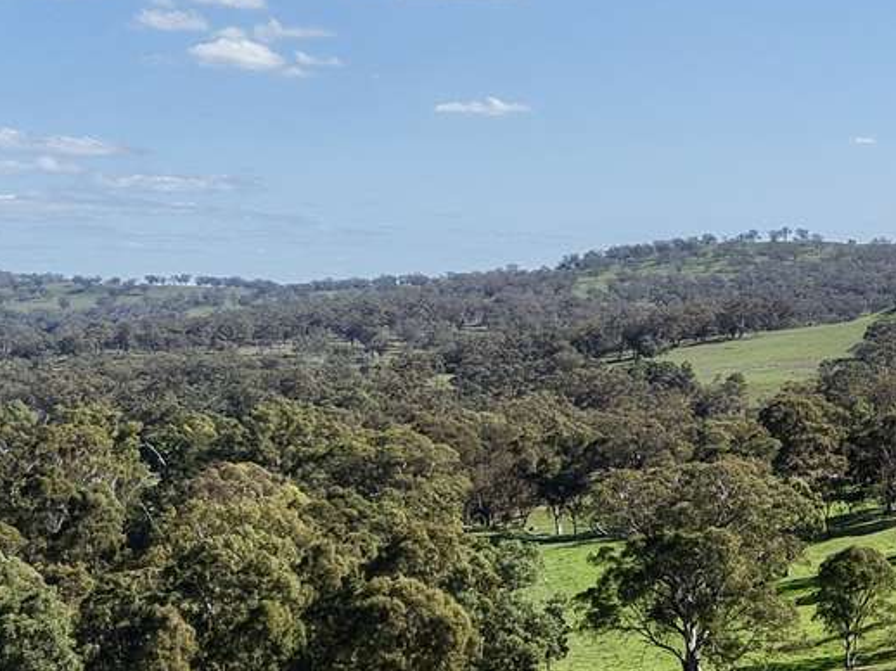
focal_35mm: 89
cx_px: 849
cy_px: 562
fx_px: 2303
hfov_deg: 21.4
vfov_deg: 16.4
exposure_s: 1/4000
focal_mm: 8.67
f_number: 1.8
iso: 190
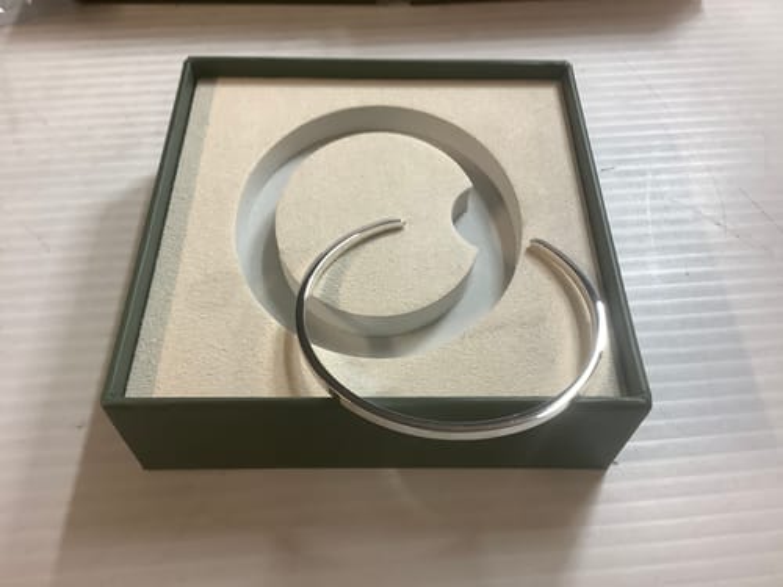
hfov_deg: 58.4
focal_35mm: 31
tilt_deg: -54.0
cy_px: 294
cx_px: 392
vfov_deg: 45.4
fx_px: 701
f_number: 2.4
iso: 100
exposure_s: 1/50
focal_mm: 3.3
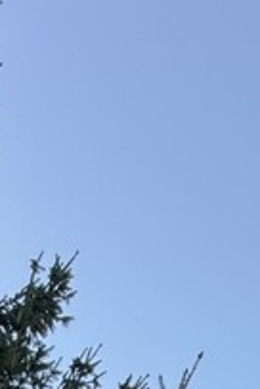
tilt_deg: +11.1
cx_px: 80
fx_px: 791
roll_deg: +1.7
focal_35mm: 73
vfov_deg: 15.7
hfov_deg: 18.6
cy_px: 908
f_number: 2.2
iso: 40
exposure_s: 1/143
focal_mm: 2.22
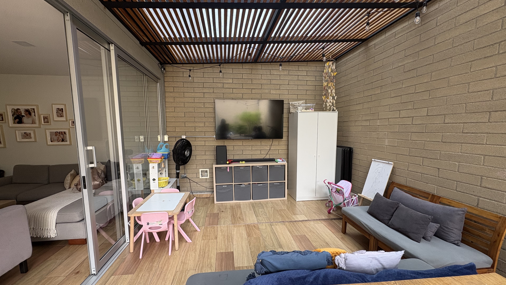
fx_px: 215
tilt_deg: -6.3
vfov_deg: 66.9
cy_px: 156
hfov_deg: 99.4
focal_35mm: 16
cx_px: 249
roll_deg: +0.1
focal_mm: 2.22
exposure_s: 1/99
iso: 160
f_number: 2.2
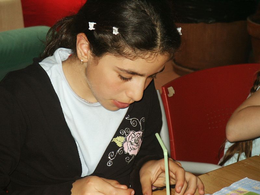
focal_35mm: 139
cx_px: 130
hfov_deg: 14.2
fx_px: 1044
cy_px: 98
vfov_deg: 10.7
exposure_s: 1/125
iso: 200
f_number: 3.6
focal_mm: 28.23
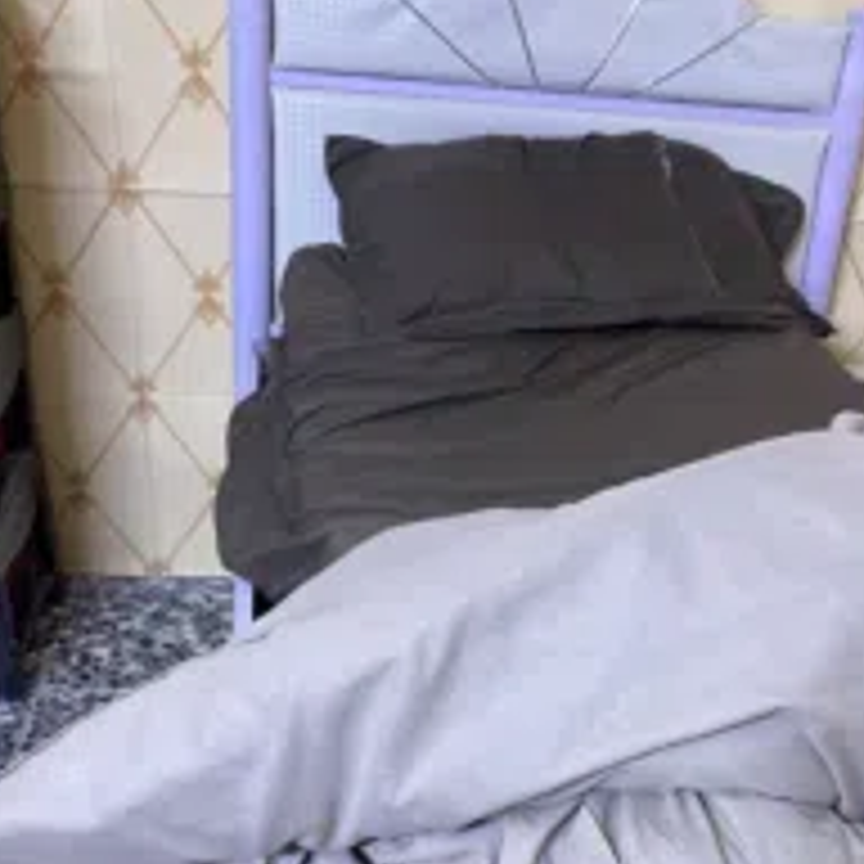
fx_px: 1355
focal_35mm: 48
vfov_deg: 33.8
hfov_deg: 35.1
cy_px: 747
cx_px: 549
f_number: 1.8
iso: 250
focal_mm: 4.25
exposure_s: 1/51
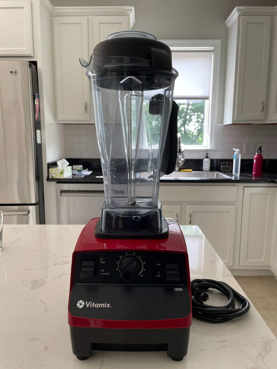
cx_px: 138
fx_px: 277
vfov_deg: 67.3
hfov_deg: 53.1
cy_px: 184
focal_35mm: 26
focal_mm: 4.2
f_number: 1.6
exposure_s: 1/121
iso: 125
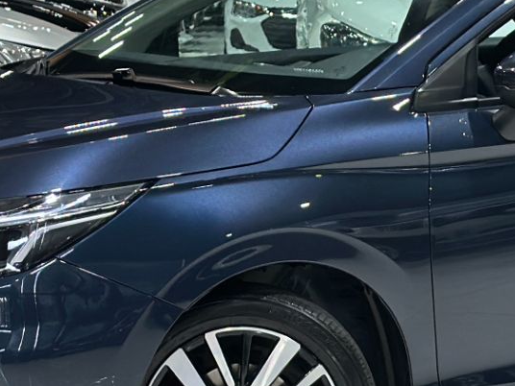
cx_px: 444
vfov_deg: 8.6
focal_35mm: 172
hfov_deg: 11.4
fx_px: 2559
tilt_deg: -7.2
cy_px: 243
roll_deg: -1.1
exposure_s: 1/60
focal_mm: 6.86
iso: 80
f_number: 1.78
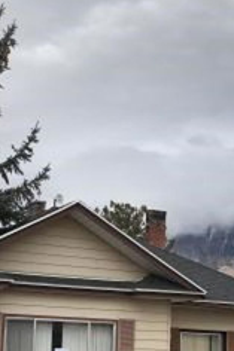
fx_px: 771
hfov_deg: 17.2
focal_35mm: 79
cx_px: 155
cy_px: 271
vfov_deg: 25.3
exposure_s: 1/699
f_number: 1.8
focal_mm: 3.99
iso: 20
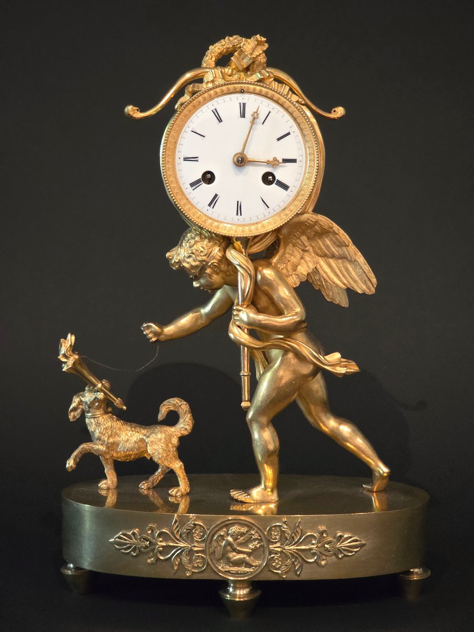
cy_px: 316
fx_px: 1260
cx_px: 237
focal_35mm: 69
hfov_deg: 21.3
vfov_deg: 28.2
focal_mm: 7.9
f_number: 2.4
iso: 1250
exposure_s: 1/33.4
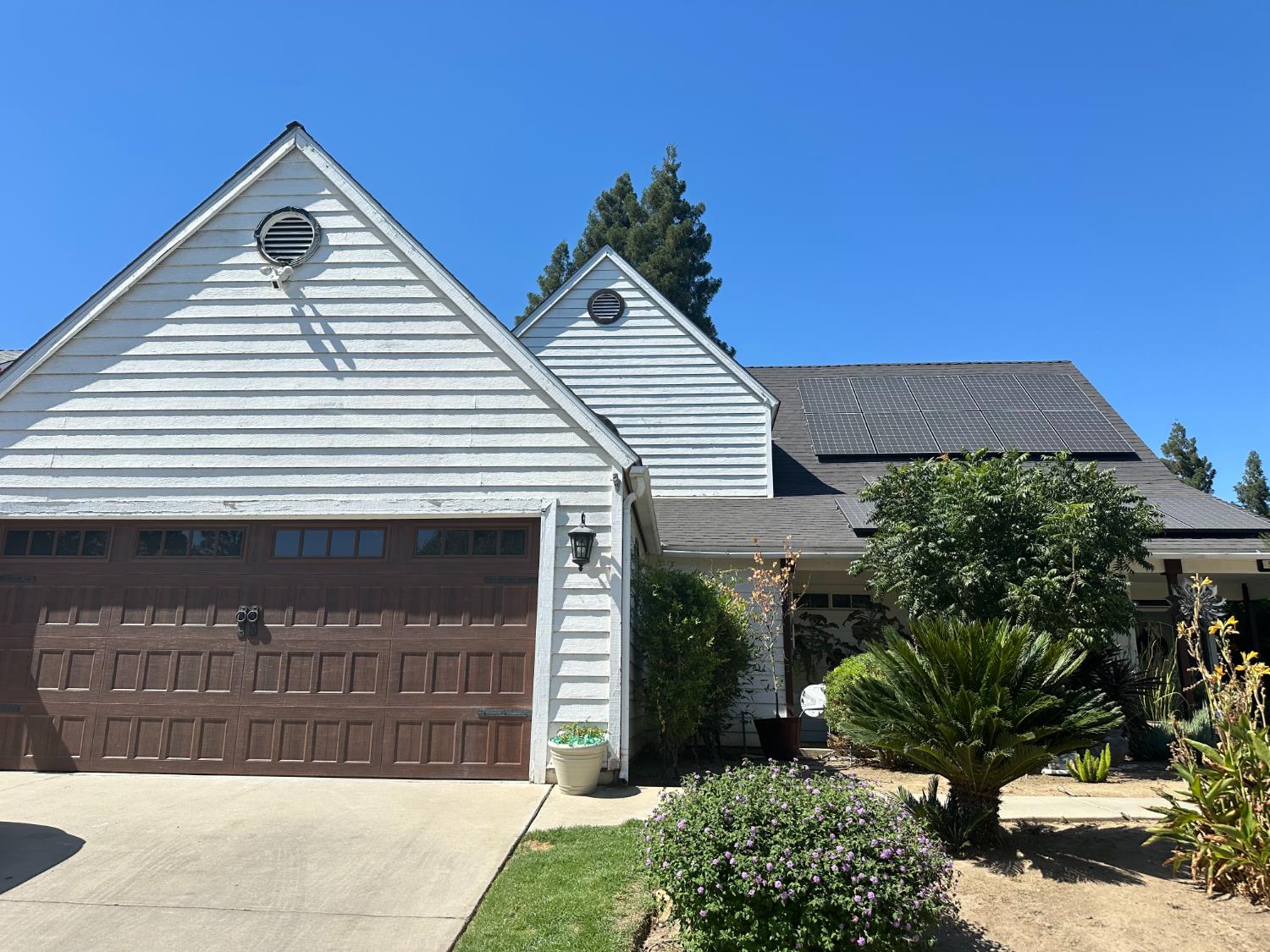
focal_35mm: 24
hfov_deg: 71.6
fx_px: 881
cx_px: 635
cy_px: 476
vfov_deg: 56.8
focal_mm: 6.86
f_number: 1.78
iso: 80
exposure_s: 1/3597
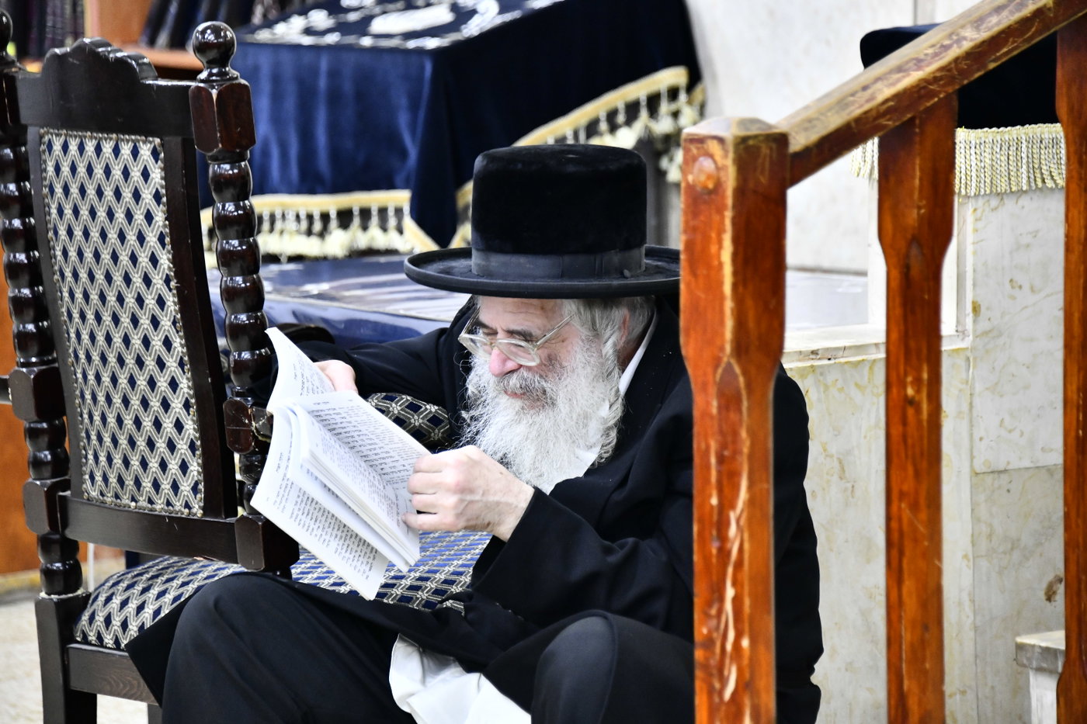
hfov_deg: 11.4
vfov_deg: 7.6
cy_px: 362
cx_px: 544
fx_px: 5434
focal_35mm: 180
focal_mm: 180
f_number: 5.6
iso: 3200
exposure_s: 1/160
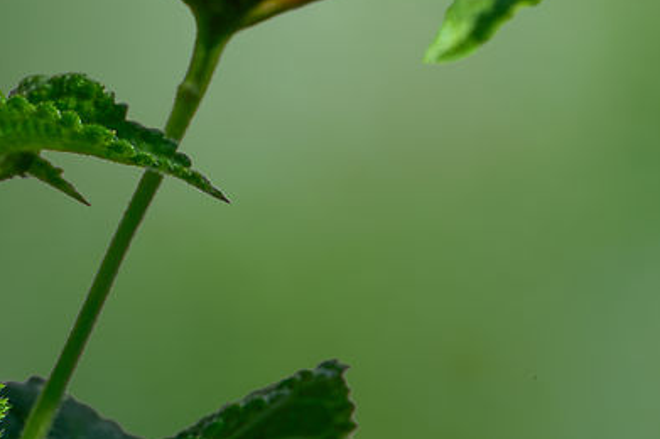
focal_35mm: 645
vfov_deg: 2.1
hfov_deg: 3.2
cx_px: 496
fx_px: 11815
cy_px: -537
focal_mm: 105
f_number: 6.3
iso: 360
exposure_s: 1/1600
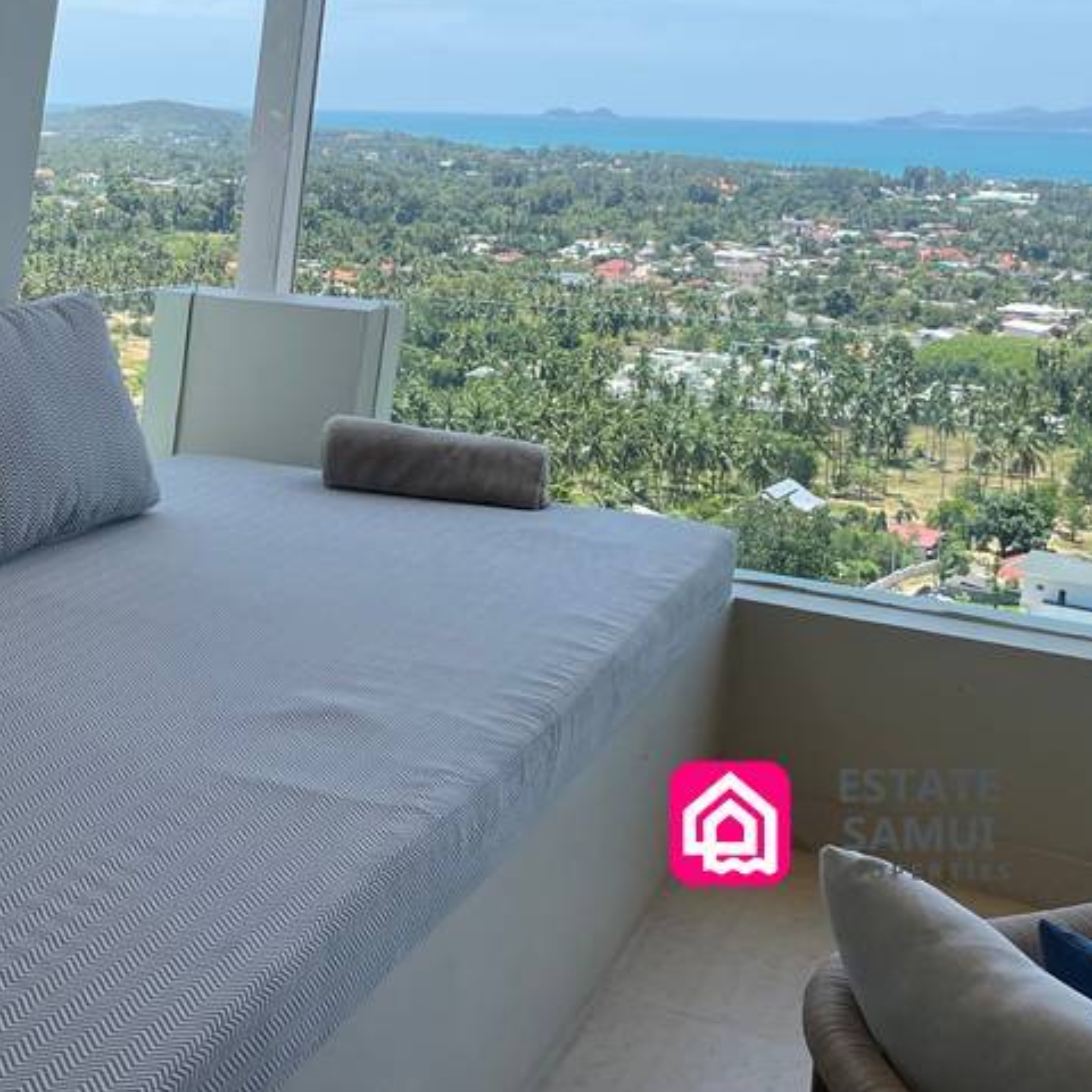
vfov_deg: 34.2
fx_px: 1749
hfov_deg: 33.4
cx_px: 175
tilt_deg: -7.2
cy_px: 314
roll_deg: -1.7
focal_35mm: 49
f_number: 1.6
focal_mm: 5.1
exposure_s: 1/2358
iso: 50
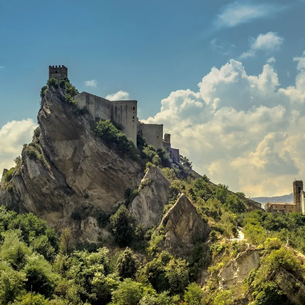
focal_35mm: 97
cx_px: 186
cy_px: 154
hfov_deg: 17.9
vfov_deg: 17.9
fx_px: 967
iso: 100
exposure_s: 1/250
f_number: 13
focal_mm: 50
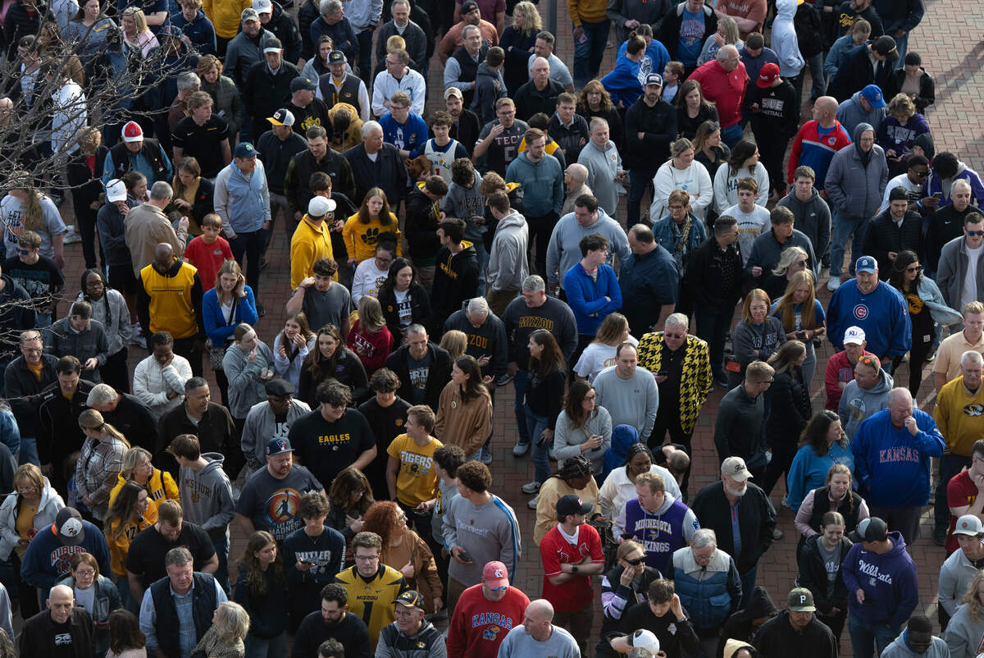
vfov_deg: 13.7
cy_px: 329
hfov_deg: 20.4
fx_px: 2735
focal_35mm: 100
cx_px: 492
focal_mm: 100
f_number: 4.5
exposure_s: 1/320
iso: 160
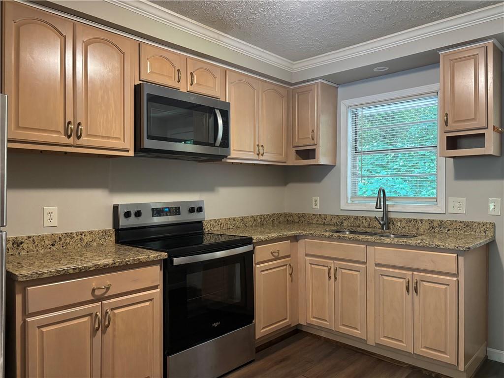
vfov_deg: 53.1
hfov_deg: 67.3
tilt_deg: +0.1
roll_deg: +0.2
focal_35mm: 26
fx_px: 379
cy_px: 189
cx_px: 252
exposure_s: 1/60
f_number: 1.6
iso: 320
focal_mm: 5.96
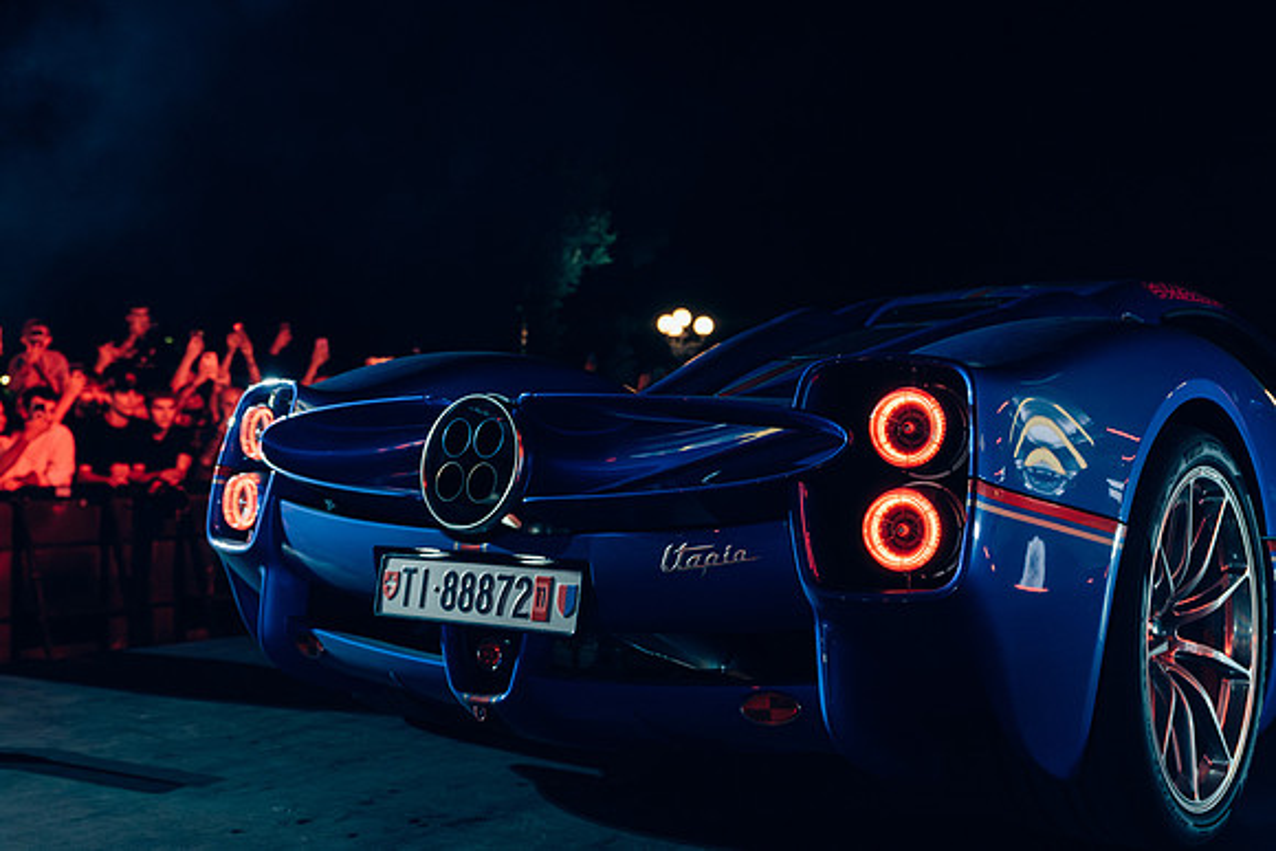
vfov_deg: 33.4
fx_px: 1418
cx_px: 638
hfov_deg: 48.4
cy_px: 426
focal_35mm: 40
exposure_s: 1/125
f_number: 3.2
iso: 1600
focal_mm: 26.6
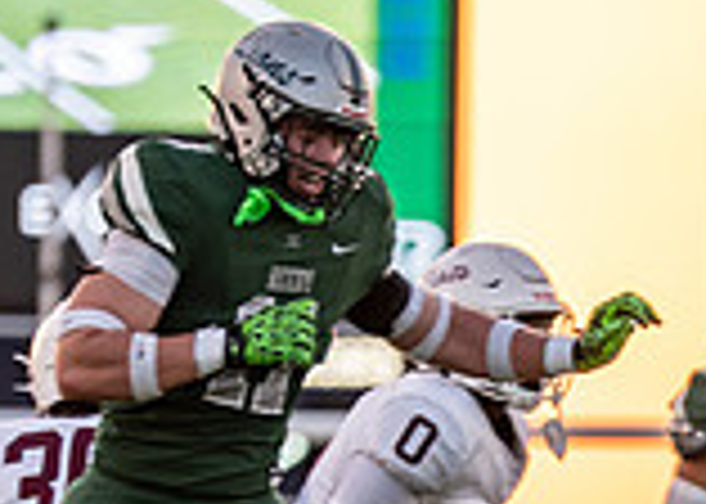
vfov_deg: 1.5
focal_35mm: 930
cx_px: 640
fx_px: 18639
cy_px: 1040
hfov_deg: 2.2
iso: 640
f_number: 2.8
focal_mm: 200
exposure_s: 1/1250
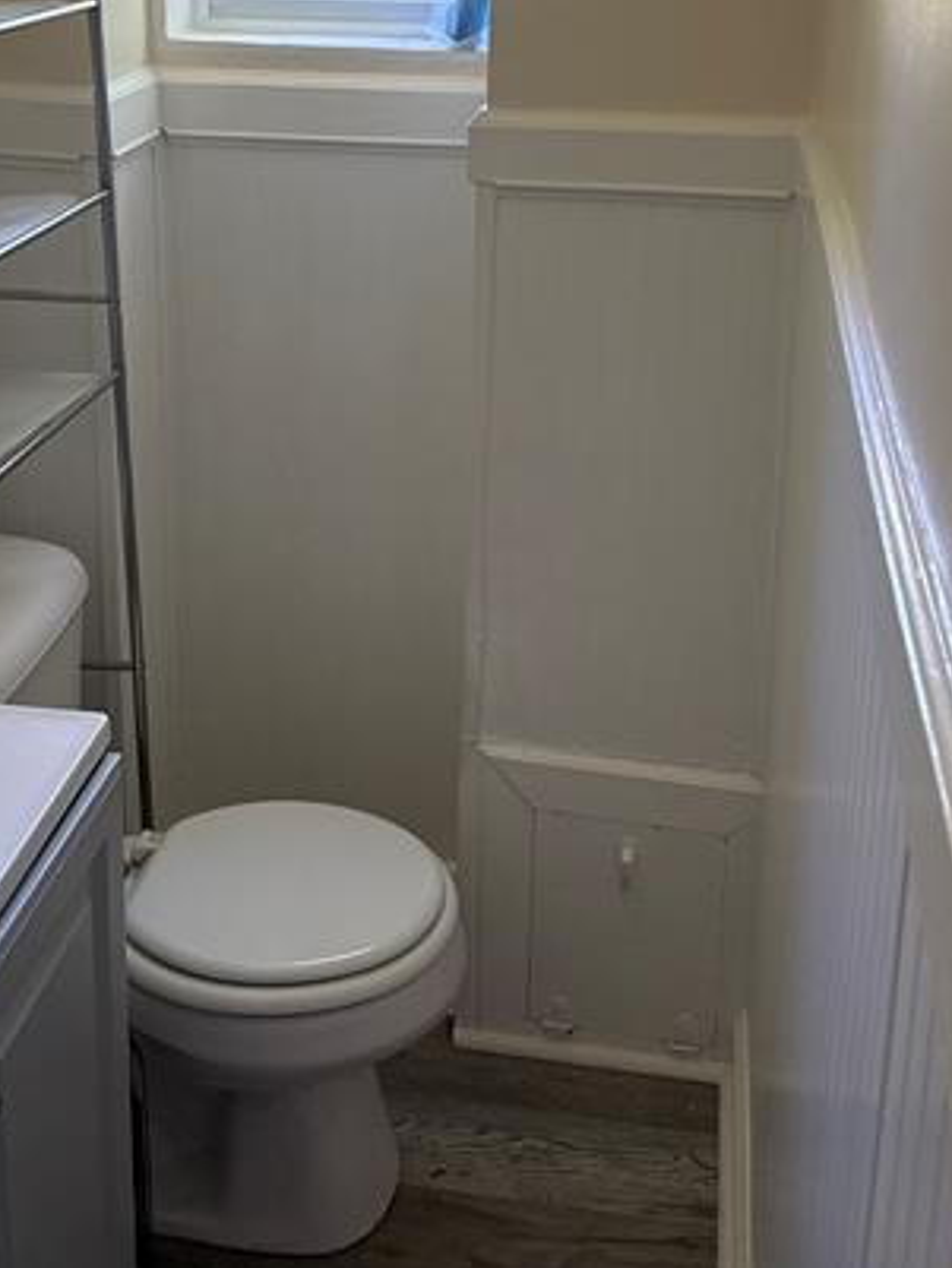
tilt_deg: -15.8
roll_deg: -1.7
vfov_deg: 40.0
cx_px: 471
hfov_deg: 31.5
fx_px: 1686
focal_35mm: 46
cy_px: 300
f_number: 1.78
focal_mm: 6.76
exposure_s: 1/80
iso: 200
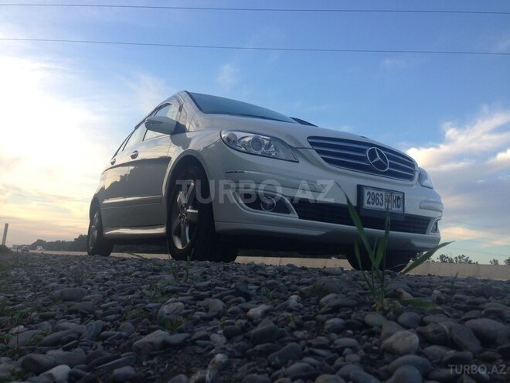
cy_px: 192
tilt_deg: +9.2
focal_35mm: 33
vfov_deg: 42.9
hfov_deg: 55.4
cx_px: 255
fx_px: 486
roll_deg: -5.7
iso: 50
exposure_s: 1/201
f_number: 2.4
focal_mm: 4.12
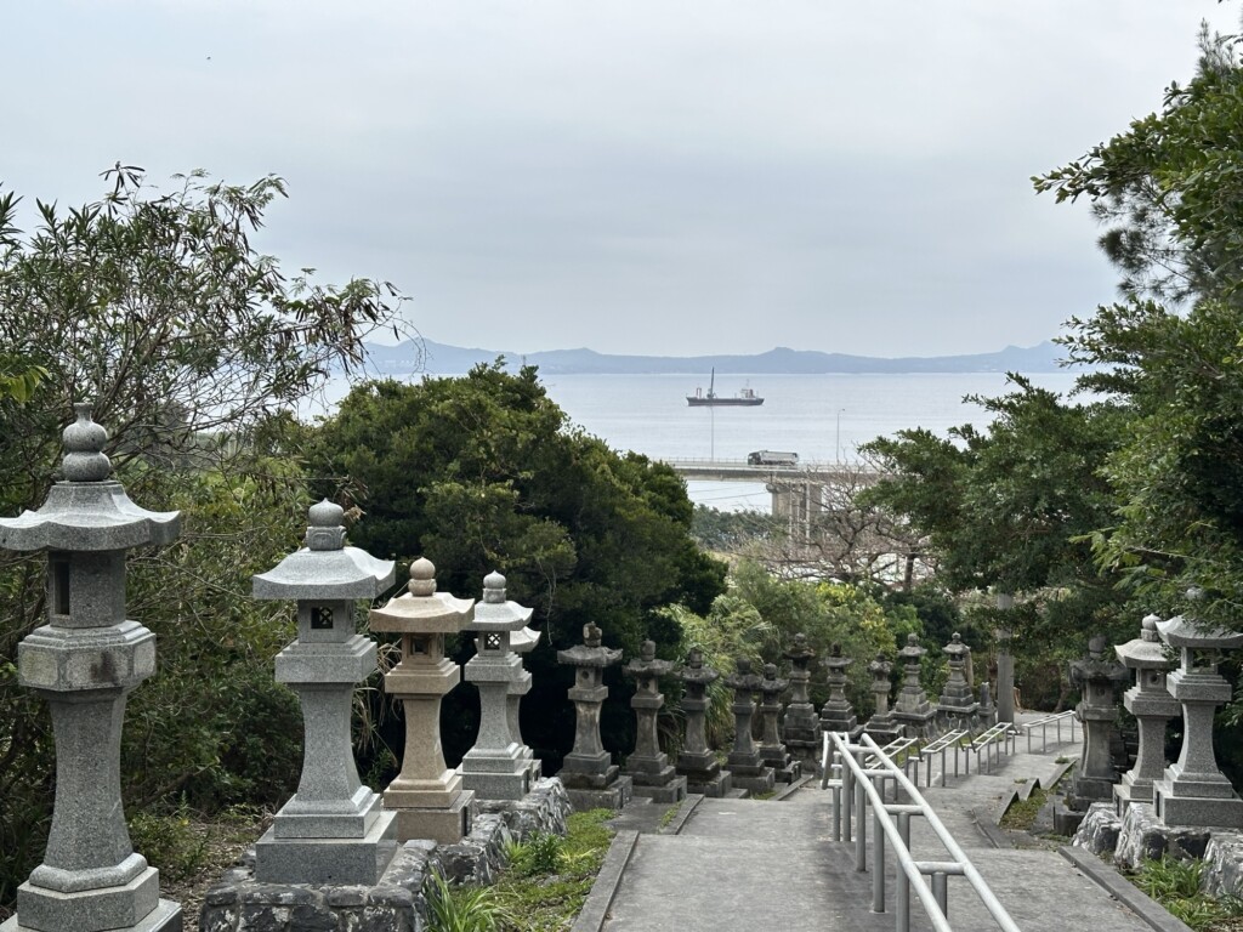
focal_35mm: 48
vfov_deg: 30.3
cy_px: 466
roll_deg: -0.1
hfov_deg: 39.7
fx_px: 1724
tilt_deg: -2.7
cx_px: 622
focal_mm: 6.86
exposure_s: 1/3472
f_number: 1.78
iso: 64
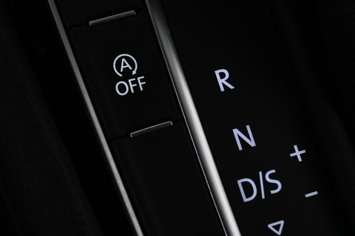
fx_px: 867
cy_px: 73
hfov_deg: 23.1
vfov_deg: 15.5
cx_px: 160
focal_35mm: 88
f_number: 5
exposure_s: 1/50
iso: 1100
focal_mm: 33
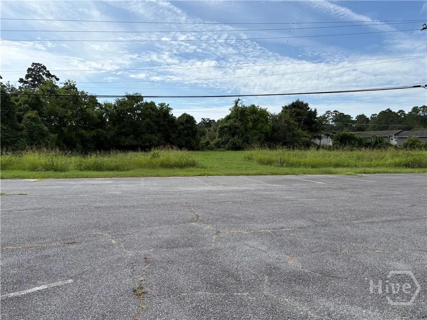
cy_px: 160
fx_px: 321
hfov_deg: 67.3
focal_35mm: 26
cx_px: 214
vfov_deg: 53.1
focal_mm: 5.96
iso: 50
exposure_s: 1/3623
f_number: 1.6
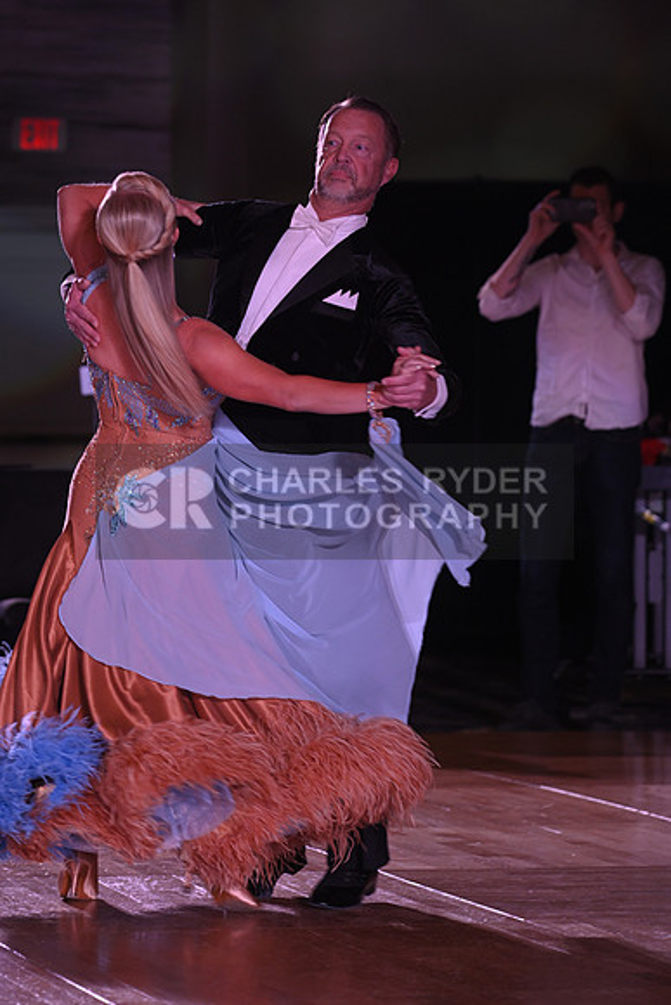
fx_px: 4470
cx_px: 336
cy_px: 502
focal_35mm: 160
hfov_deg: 8.6
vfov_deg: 12.8
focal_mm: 160
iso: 1250
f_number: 5.6
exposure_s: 1/200
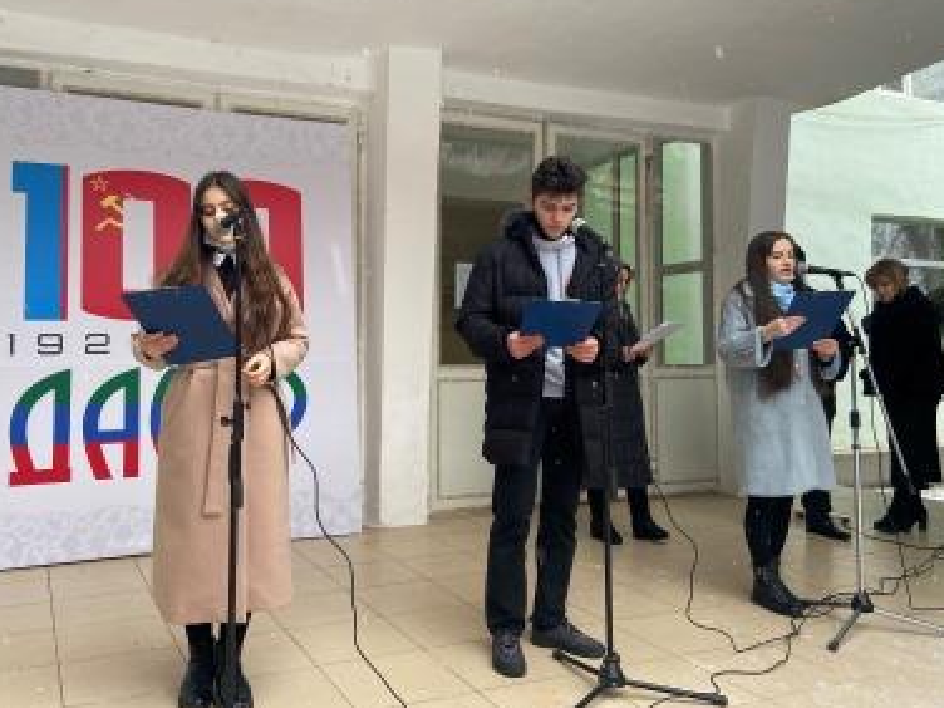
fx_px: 845
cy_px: 304
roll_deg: -0.4
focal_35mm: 31
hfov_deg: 58.2
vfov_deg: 45.3
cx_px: 412
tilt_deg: +3.4
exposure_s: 1/122
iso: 100
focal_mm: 4.25
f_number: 1.8
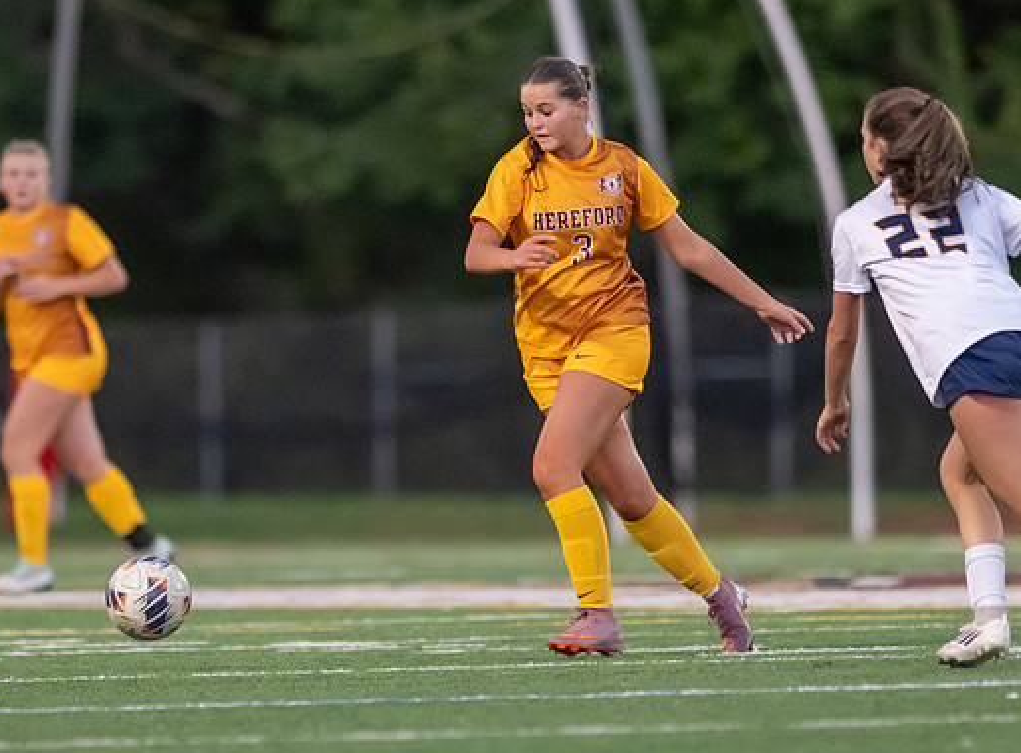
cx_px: 472
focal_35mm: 683
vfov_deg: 2.2
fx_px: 20028
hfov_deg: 2.9
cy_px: 484
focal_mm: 300
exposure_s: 1/1000
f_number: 2.8
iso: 7200
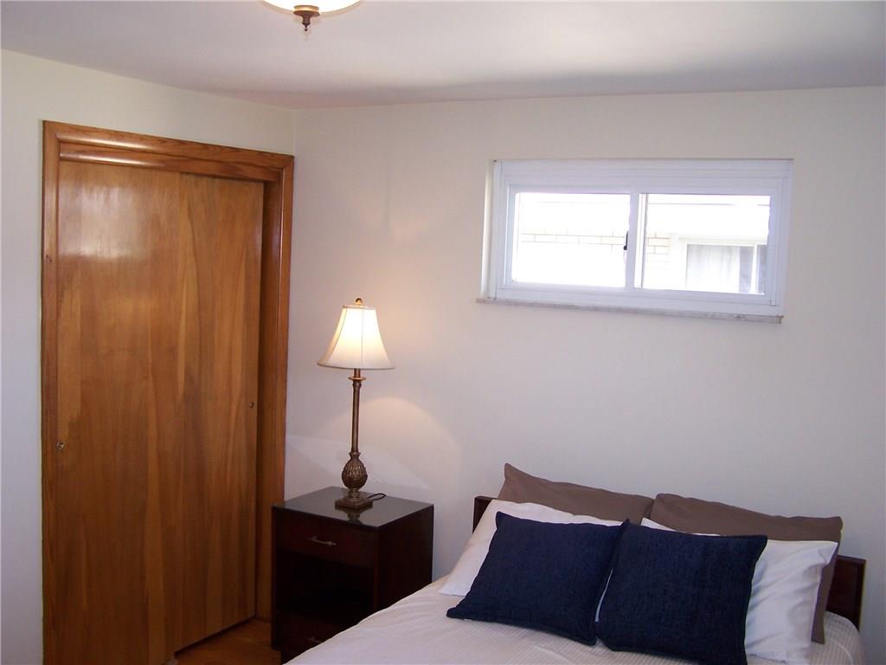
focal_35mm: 38
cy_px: 332
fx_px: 973
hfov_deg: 49.0
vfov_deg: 37.7
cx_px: 443
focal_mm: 6.3
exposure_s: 1/60
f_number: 2.8
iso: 140
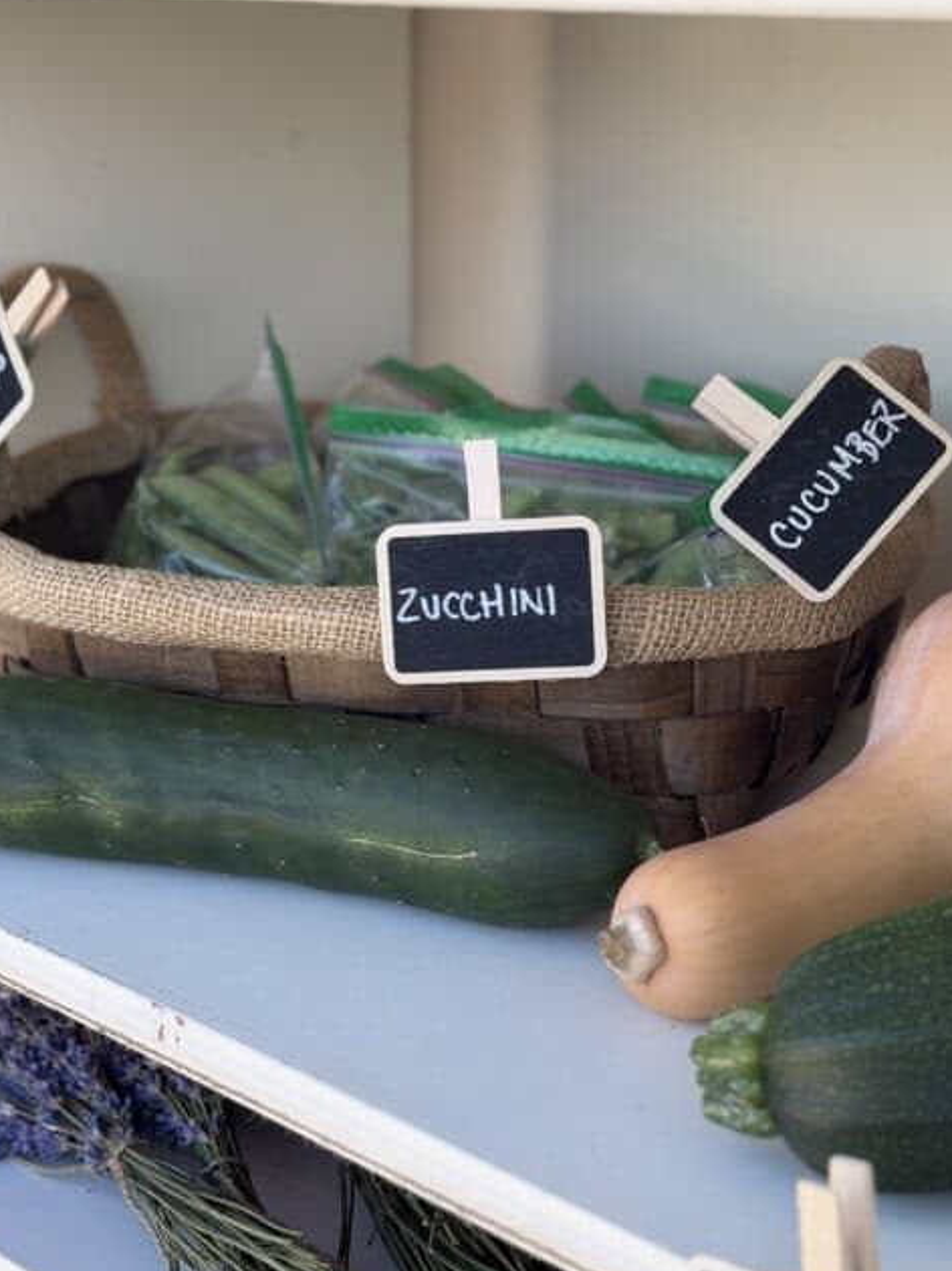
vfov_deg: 31.7
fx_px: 2238
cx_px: 438
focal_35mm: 61
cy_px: 680
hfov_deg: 24.0
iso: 64
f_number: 1.8
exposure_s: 1/411
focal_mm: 6.8
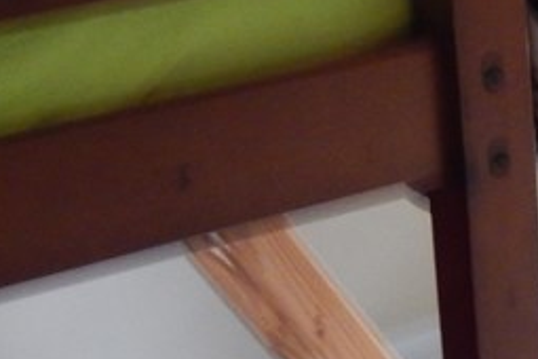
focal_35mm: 171
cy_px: 61
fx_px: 2555
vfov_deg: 8.0
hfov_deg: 11.4
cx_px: 869
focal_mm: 7.3
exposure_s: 1/8
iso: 560
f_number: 4.2
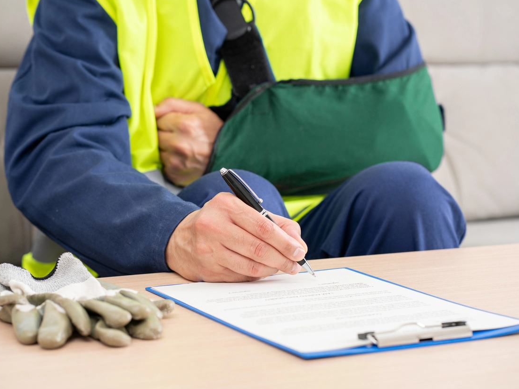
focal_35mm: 93
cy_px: 194
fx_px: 1395
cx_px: 244
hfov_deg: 21.1
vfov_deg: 15.9
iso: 200
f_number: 5.6
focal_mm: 85
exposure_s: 1/160
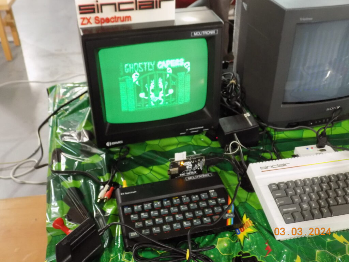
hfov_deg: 54.0
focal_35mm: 34
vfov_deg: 41.8
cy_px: 131
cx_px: 174
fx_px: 343
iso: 400
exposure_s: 1/10
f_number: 3.4
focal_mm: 6.1
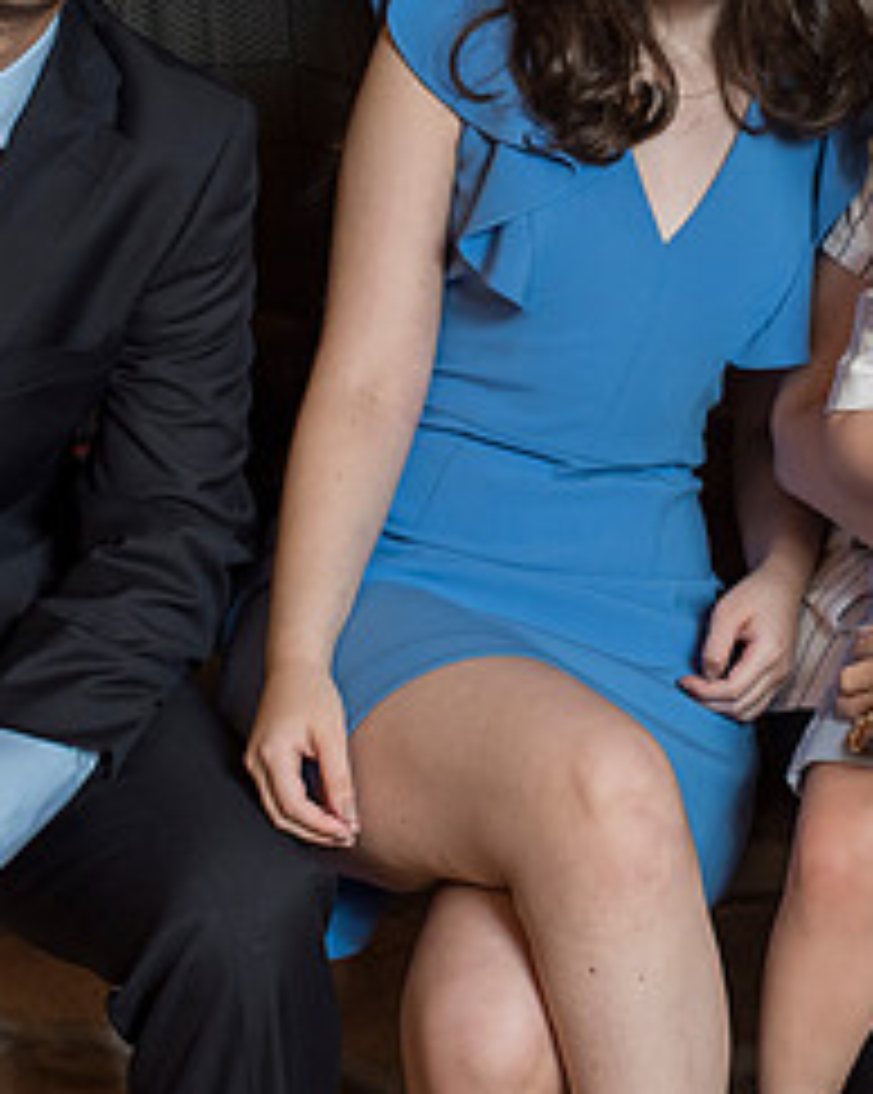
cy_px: 295
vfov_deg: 16.5
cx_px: 865
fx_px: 3751
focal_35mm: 116
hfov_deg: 13.1
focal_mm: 50
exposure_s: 1/125
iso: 800
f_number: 4
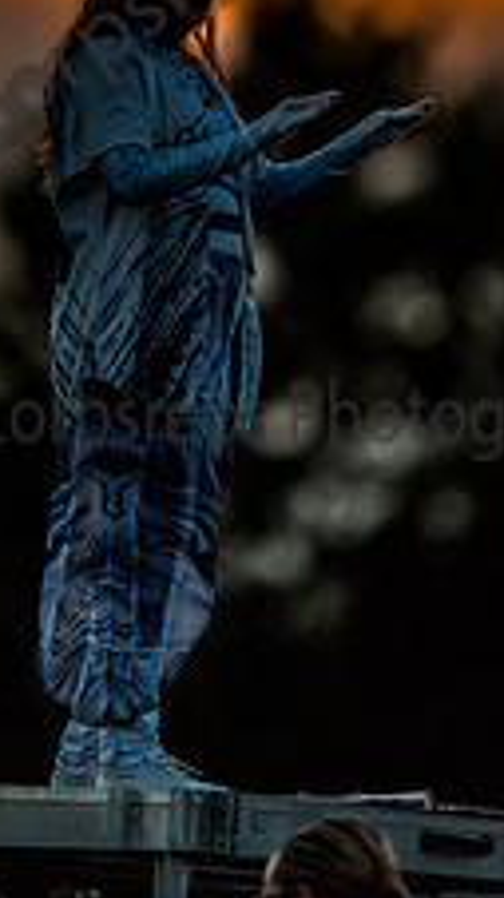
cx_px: 131
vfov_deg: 2.6
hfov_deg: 1.5
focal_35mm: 833
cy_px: 52
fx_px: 19805
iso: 320
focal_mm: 400
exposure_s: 1/4000
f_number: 2.8
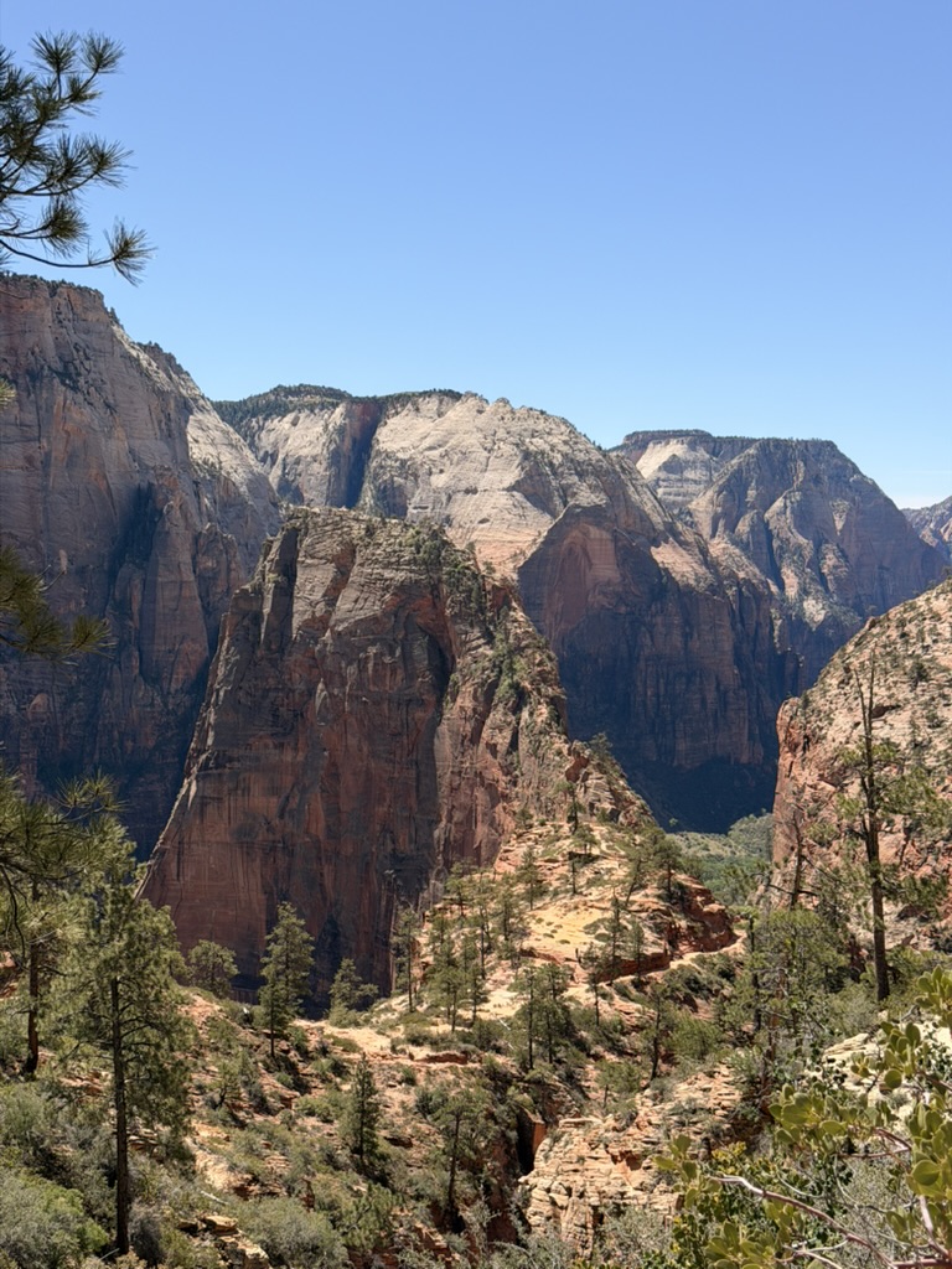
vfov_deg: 39.7
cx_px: 476
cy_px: 634
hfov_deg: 30.3
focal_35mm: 48
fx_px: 1760
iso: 64
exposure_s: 1/4587
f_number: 1.78
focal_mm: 6.76
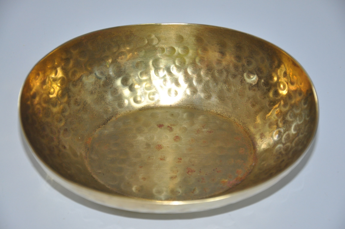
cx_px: 172
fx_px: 1149
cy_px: 114
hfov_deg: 17.1
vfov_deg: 11.4
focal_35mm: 120
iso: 800
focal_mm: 80
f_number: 5.3
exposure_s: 1/60
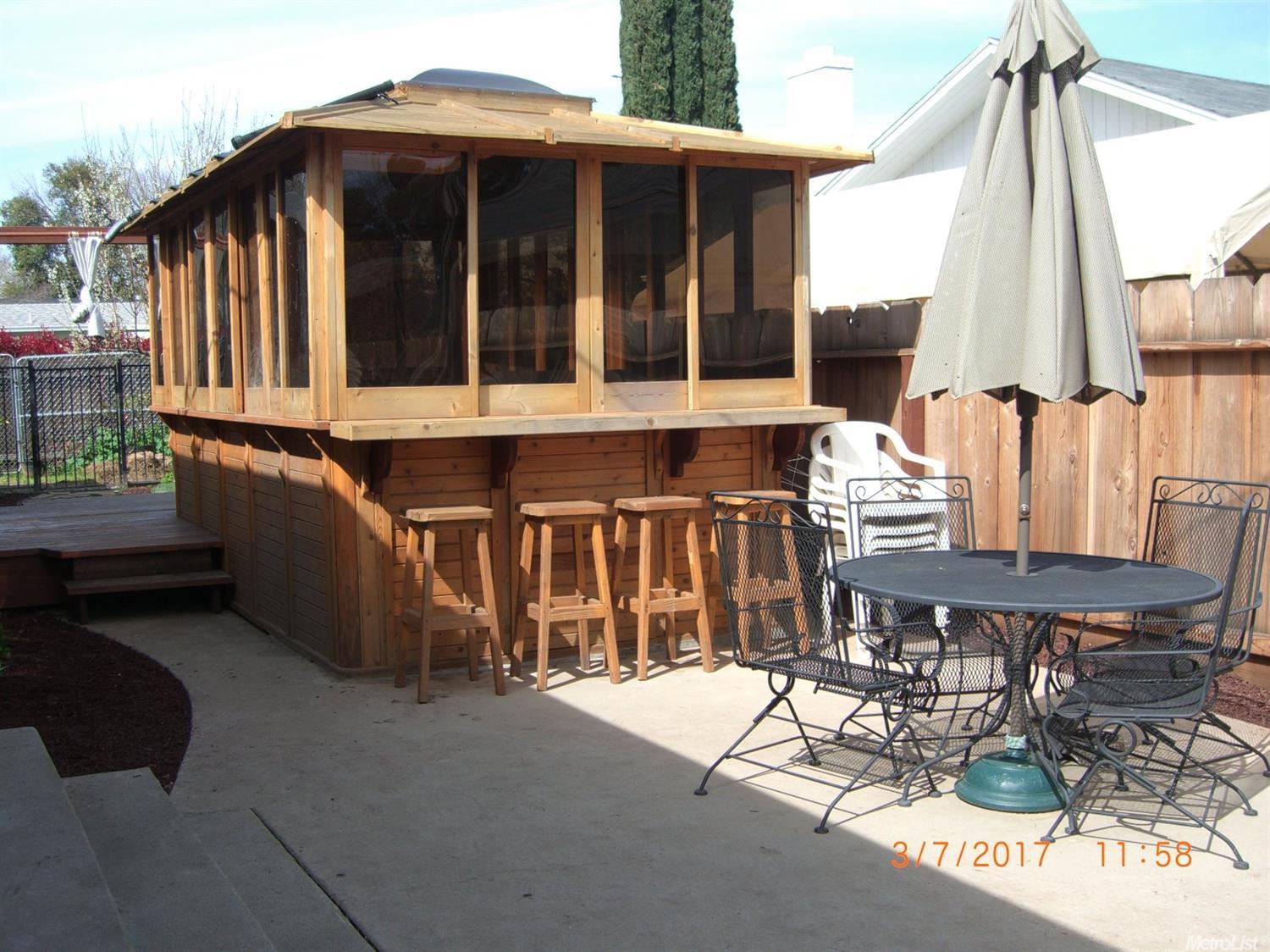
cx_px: 635
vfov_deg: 37.7
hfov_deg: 49.0
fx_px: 1394
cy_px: 476
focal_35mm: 38
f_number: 2.8
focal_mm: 7.9
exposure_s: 1/640
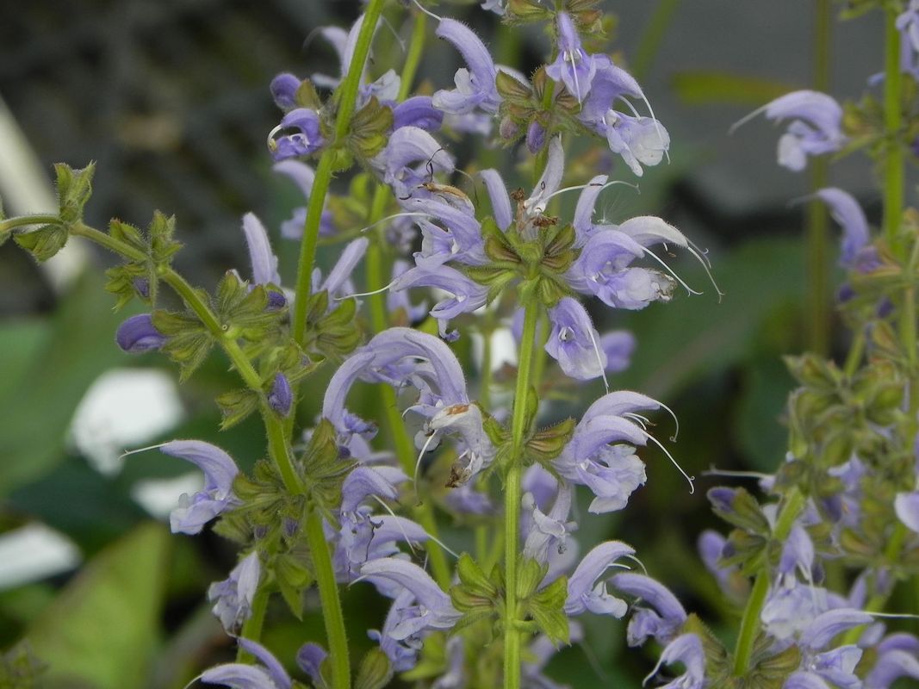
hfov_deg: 6.8
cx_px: 460
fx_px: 7725
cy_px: 344
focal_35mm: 291
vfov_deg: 5.1
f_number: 5
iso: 160
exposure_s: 1/400
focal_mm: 51.8
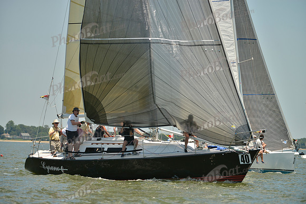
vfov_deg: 5.7
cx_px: 153
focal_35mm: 240
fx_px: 2040
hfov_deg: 8.6
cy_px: 102
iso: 200
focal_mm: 240
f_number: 5.6
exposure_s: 1/1250
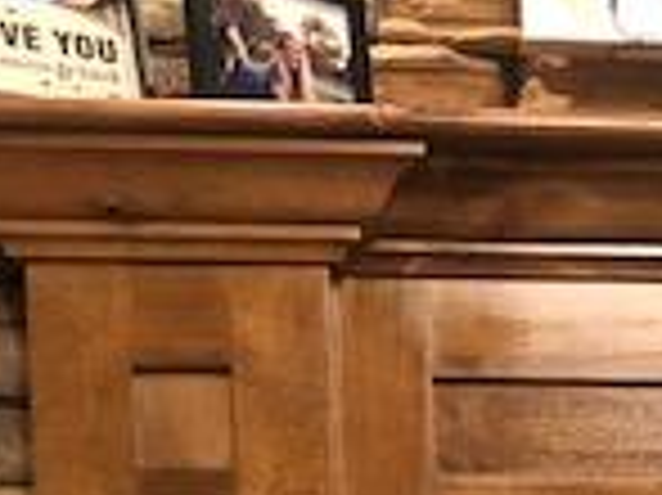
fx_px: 2331
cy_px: 963
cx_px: 757
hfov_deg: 15.7
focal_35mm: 122
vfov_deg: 11.1
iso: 100
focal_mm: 4
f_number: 1.8
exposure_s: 1/9
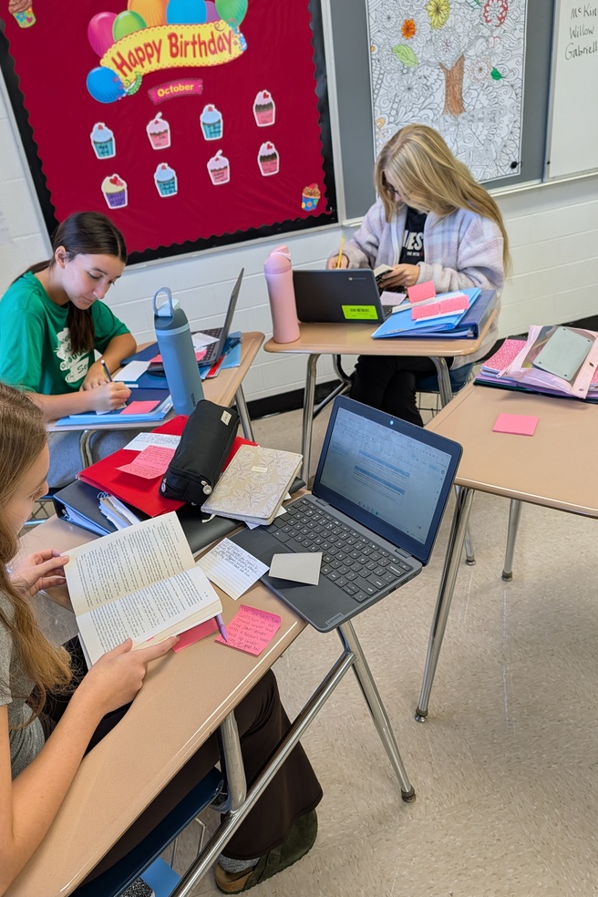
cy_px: 459
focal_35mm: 26
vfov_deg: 69.4
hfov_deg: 49.4
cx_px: 259
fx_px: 648
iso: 125
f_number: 1.68
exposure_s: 1/60
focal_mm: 6.9
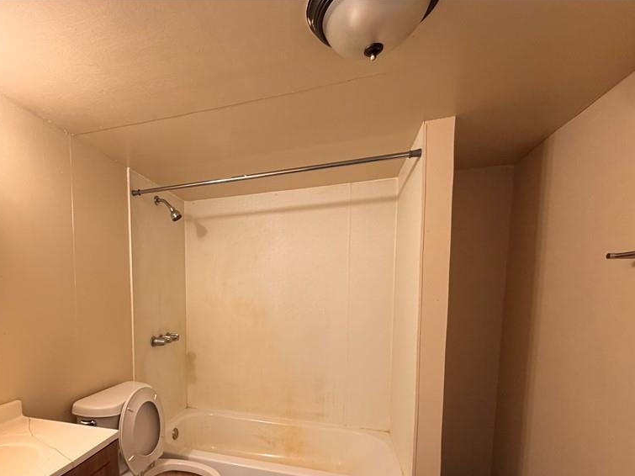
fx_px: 348
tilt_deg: -5.1
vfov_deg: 66.6
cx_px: 218
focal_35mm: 19
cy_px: 321
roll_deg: +0.7
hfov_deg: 82.1
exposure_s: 1/60
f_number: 2.2
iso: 200
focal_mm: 2.22
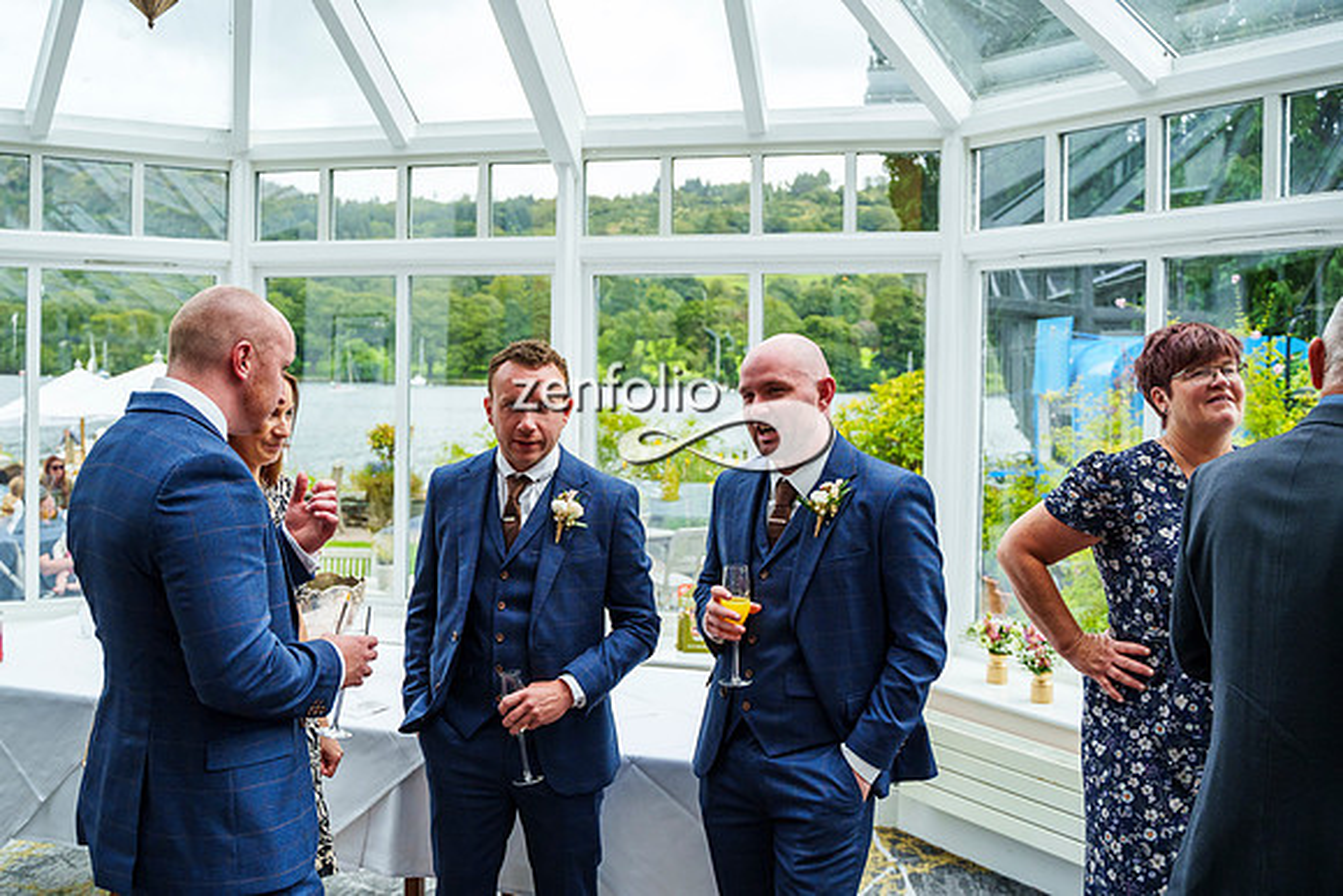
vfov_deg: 39.8
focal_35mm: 33
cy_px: 402
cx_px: 586
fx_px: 1237
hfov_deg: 56.8
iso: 800
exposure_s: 1/4000
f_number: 3.5
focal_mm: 29
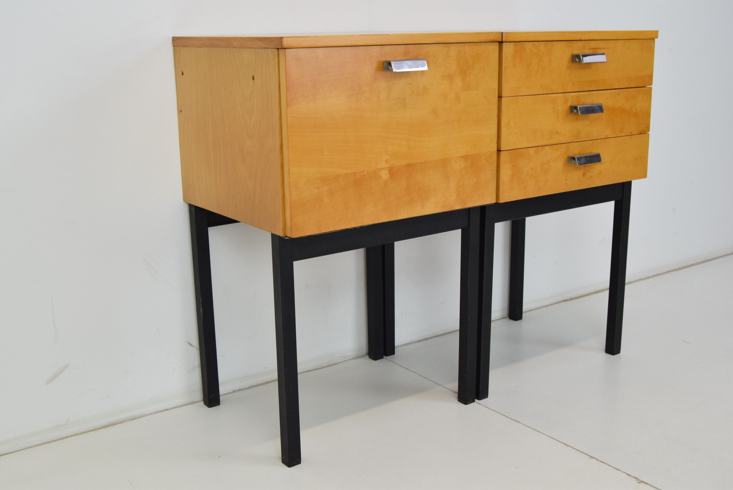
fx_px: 856
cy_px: 245
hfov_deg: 46.4
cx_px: 366
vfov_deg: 31.9
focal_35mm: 42
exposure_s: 1/250
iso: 1600
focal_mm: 28
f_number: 8
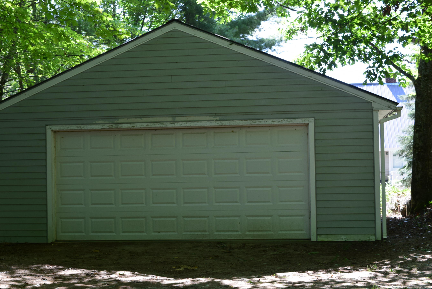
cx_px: 213
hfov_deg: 33.4
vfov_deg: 22.7
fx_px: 721
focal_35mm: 60
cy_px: 156
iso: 400
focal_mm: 36
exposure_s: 1/125
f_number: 9
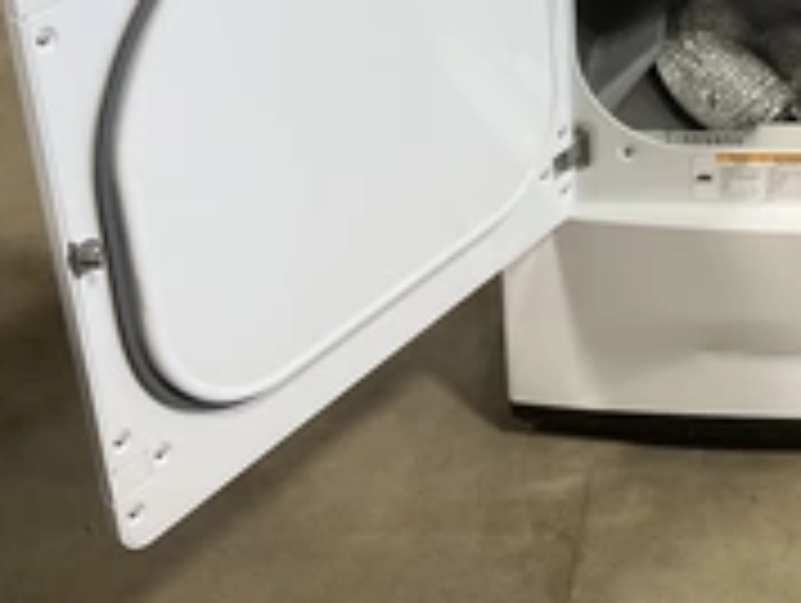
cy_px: -45
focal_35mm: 65
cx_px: 760
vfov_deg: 21.6
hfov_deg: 28.3
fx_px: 1506
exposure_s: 1/60
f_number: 1.8
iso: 64
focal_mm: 3
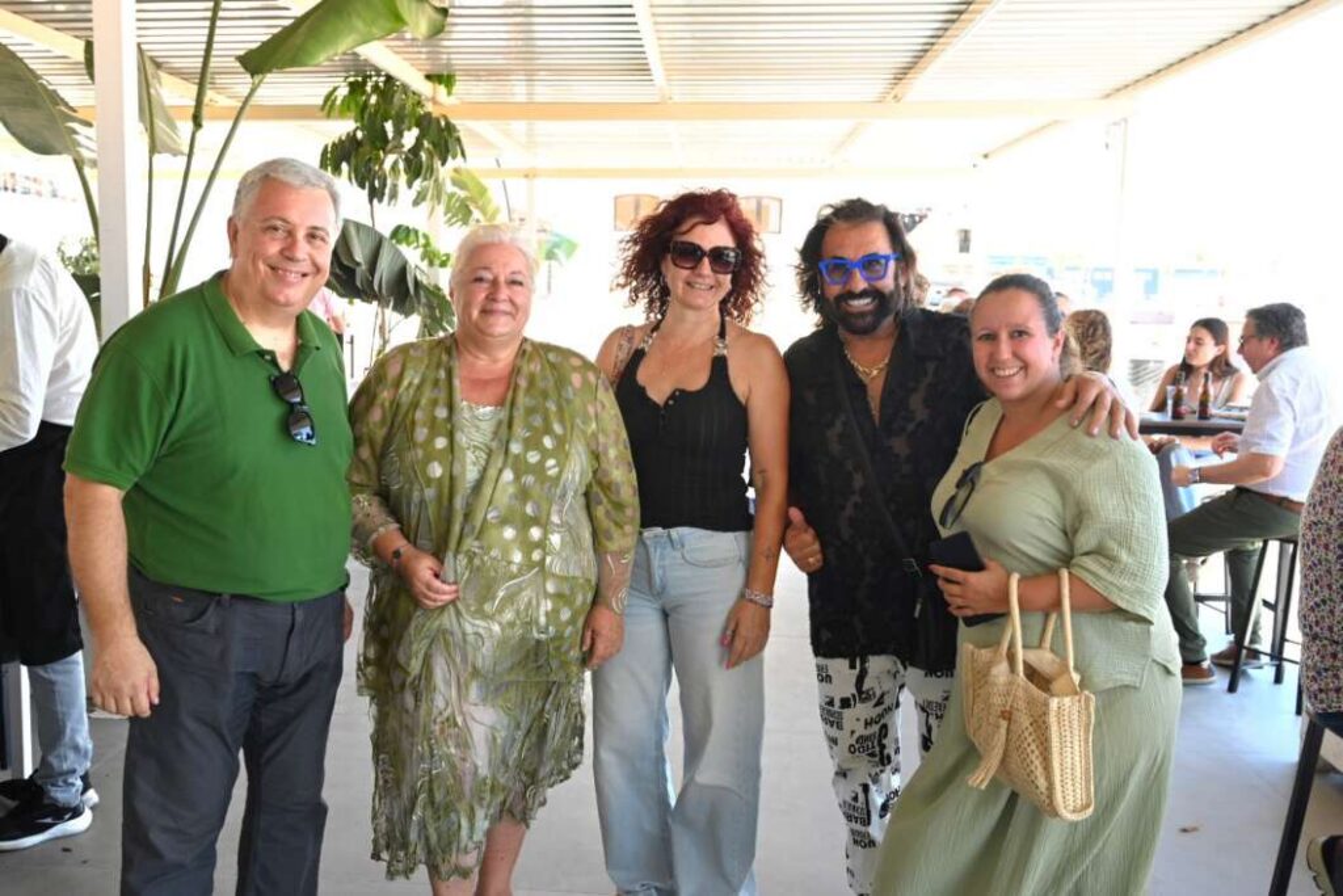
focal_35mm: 34
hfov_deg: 55.8
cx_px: 672
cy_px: 448
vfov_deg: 38.9
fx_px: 1268
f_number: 5
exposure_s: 1/161
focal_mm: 34
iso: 400
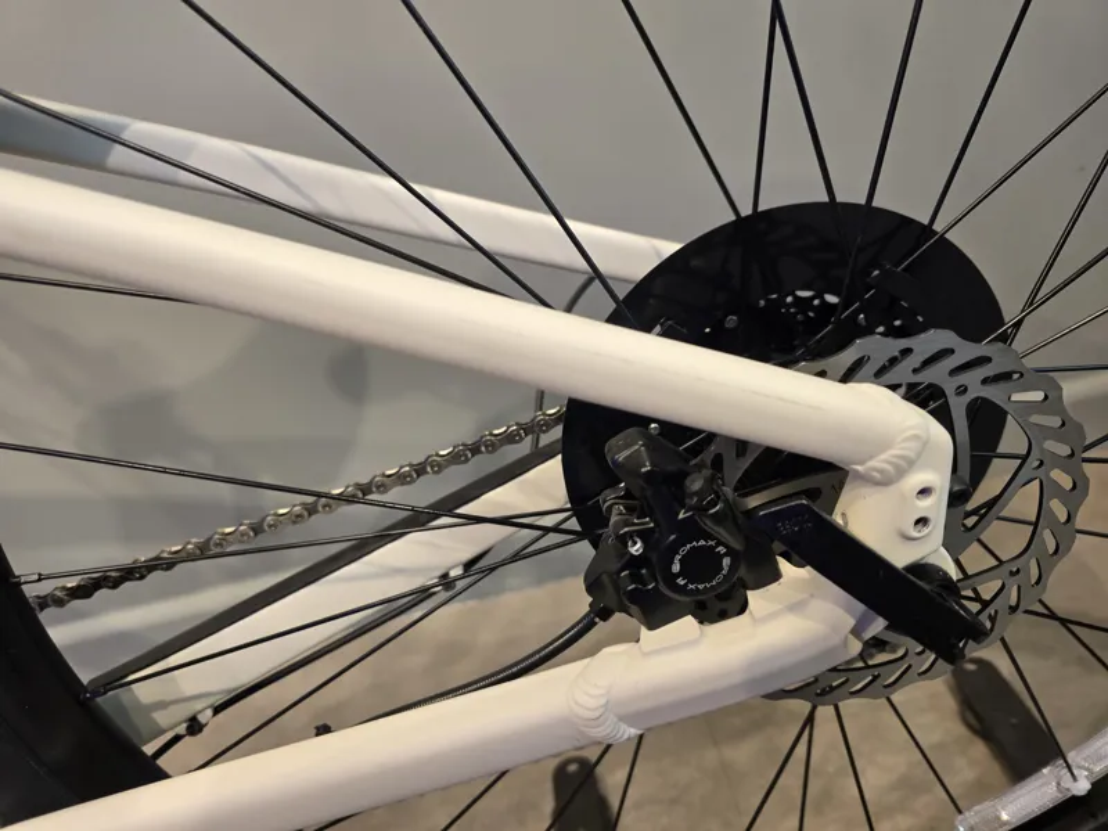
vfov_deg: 58.9
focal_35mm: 23
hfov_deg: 73.9
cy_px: 416
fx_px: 736
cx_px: 554
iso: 64
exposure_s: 1/50
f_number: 1.7
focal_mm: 6.3
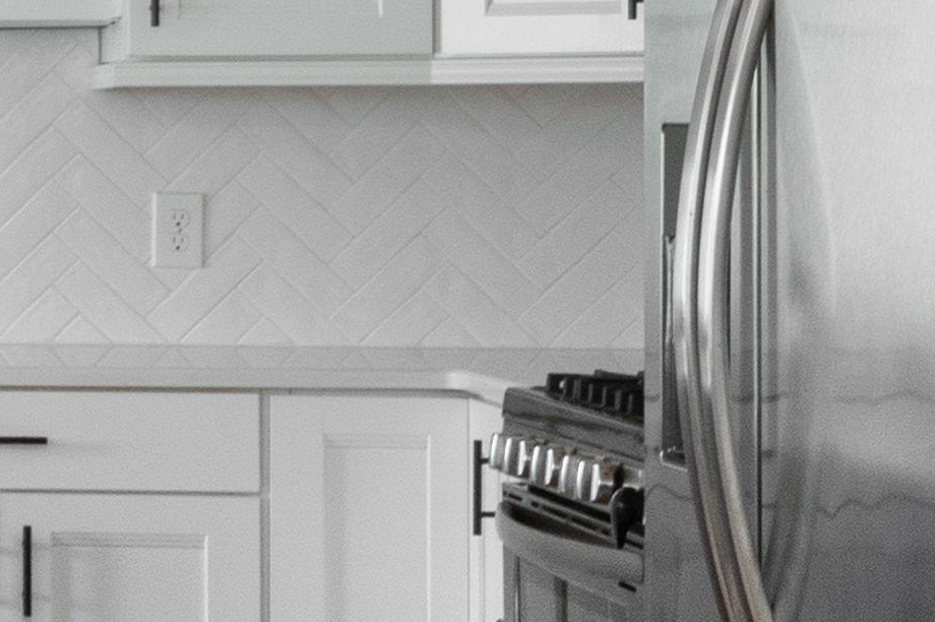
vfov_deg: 8.3
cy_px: 100
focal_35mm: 164
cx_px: -1398
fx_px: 4256
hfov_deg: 10.5
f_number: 10
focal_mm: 18
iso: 400
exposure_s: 1/10
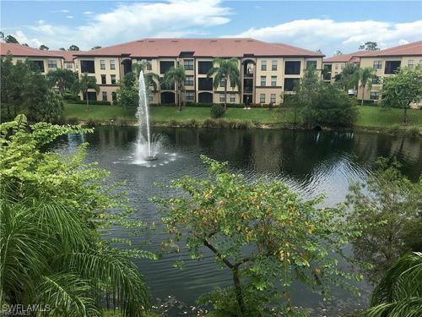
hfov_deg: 61.7
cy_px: 158
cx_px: 211
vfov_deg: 48.2
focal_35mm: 29
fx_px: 354
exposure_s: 1/1241
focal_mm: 4.15
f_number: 2.2
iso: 25
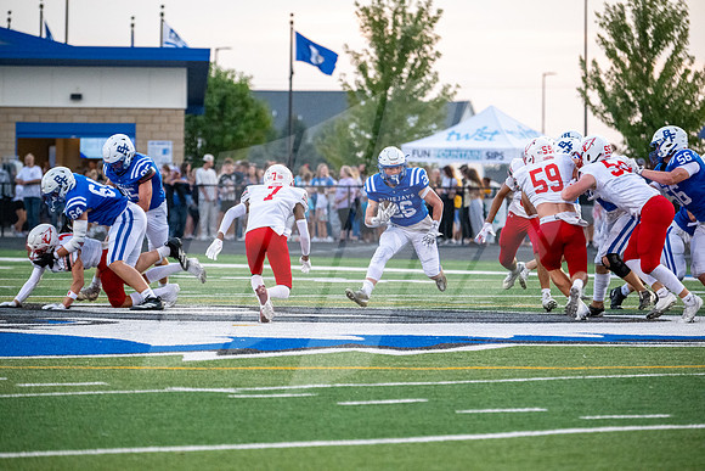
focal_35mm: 260
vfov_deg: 5.3
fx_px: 5093
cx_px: 352
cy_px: 236
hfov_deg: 7.9
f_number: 5.6
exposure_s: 1/1250
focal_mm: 260
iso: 6400
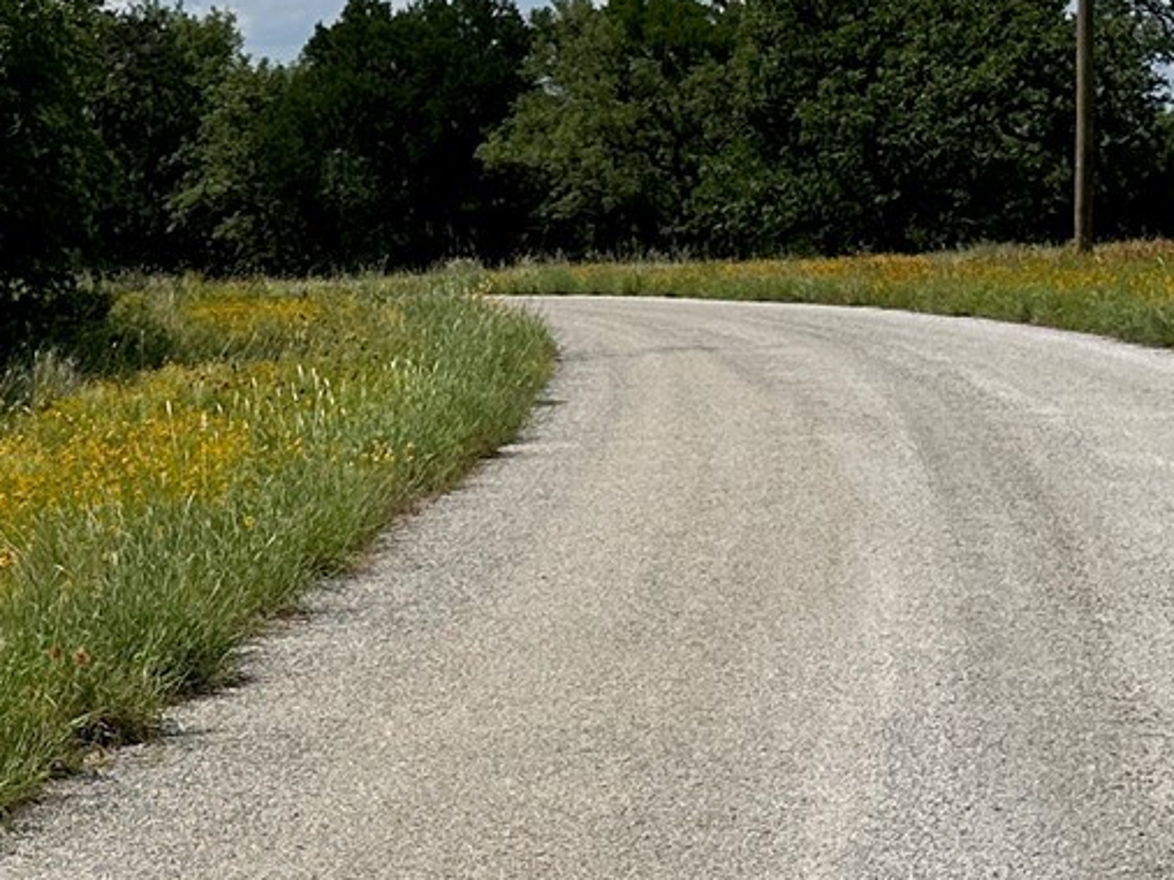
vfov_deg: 15.1
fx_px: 3289
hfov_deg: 19.8
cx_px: 81
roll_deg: +2.0
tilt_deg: -10.9
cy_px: 750
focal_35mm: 97
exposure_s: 1/8929
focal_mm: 6.86
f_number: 1.78
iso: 80
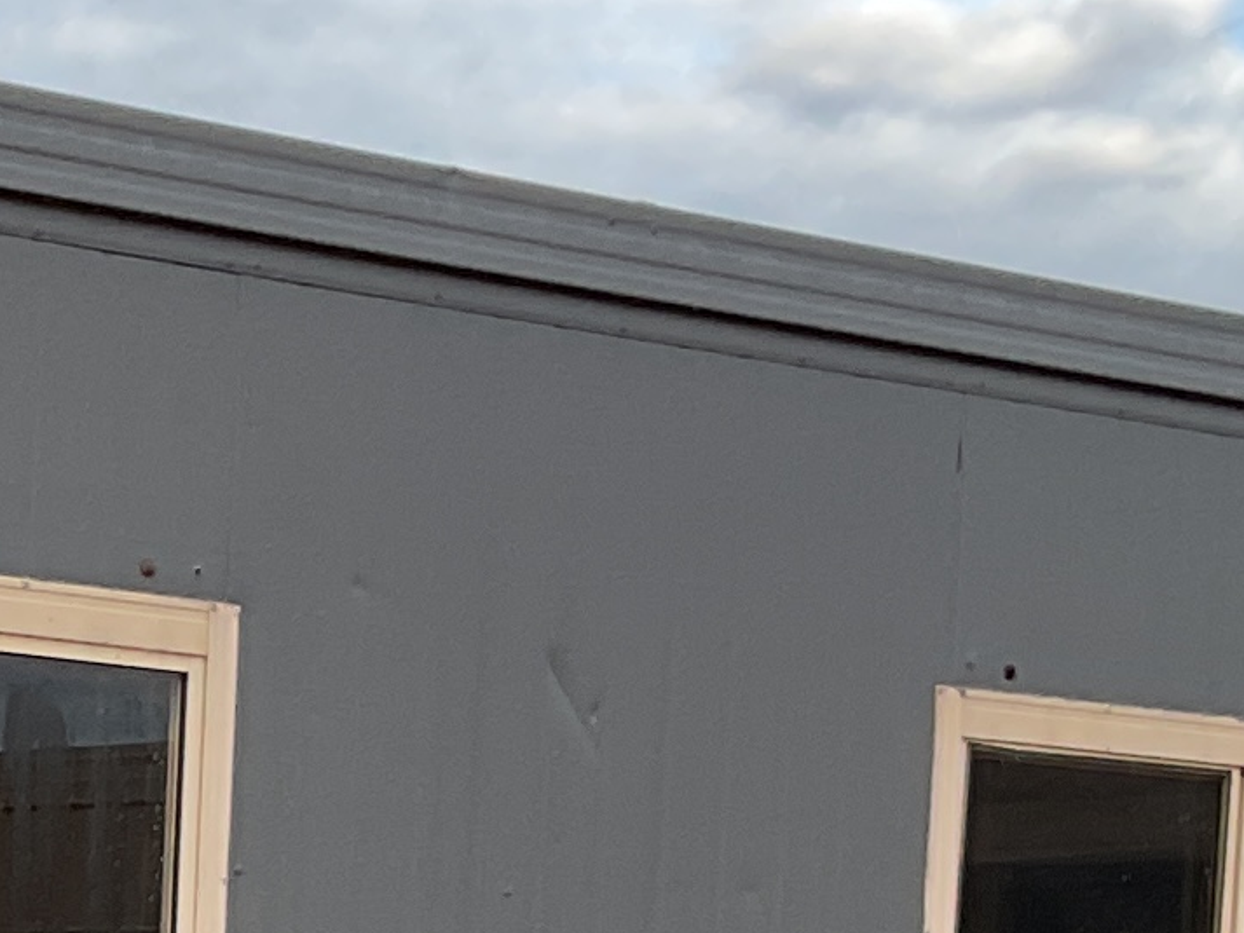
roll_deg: -2.4
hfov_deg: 11.6
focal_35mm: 164
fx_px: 5895
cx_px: -508
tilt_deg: -5.2
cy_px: 1726
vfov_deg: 8.7
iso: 16
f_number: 1.8
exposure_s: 1/287
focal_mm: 3
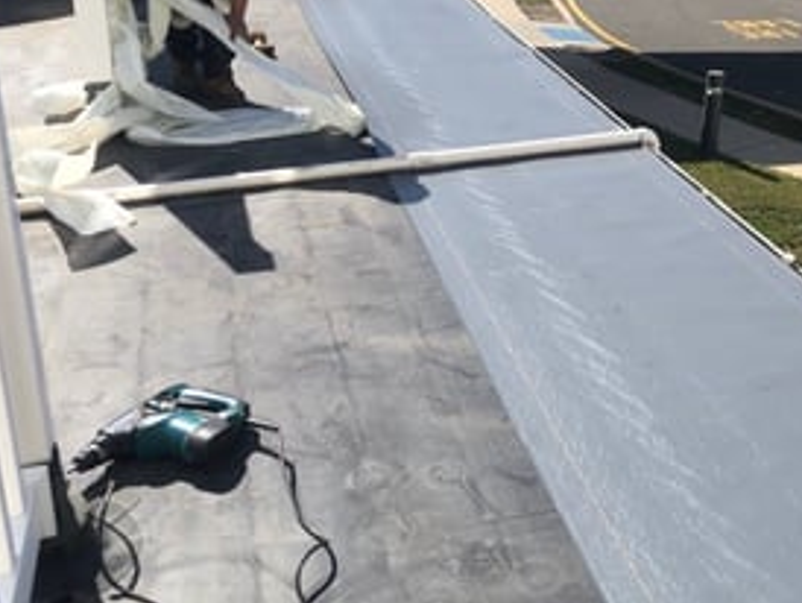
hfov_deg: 38.4
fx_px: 1136
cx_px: 536
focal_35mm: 49
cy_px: 196
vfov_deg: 29.5
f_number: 1.8
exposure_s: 1/2088
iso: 20
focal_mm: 4
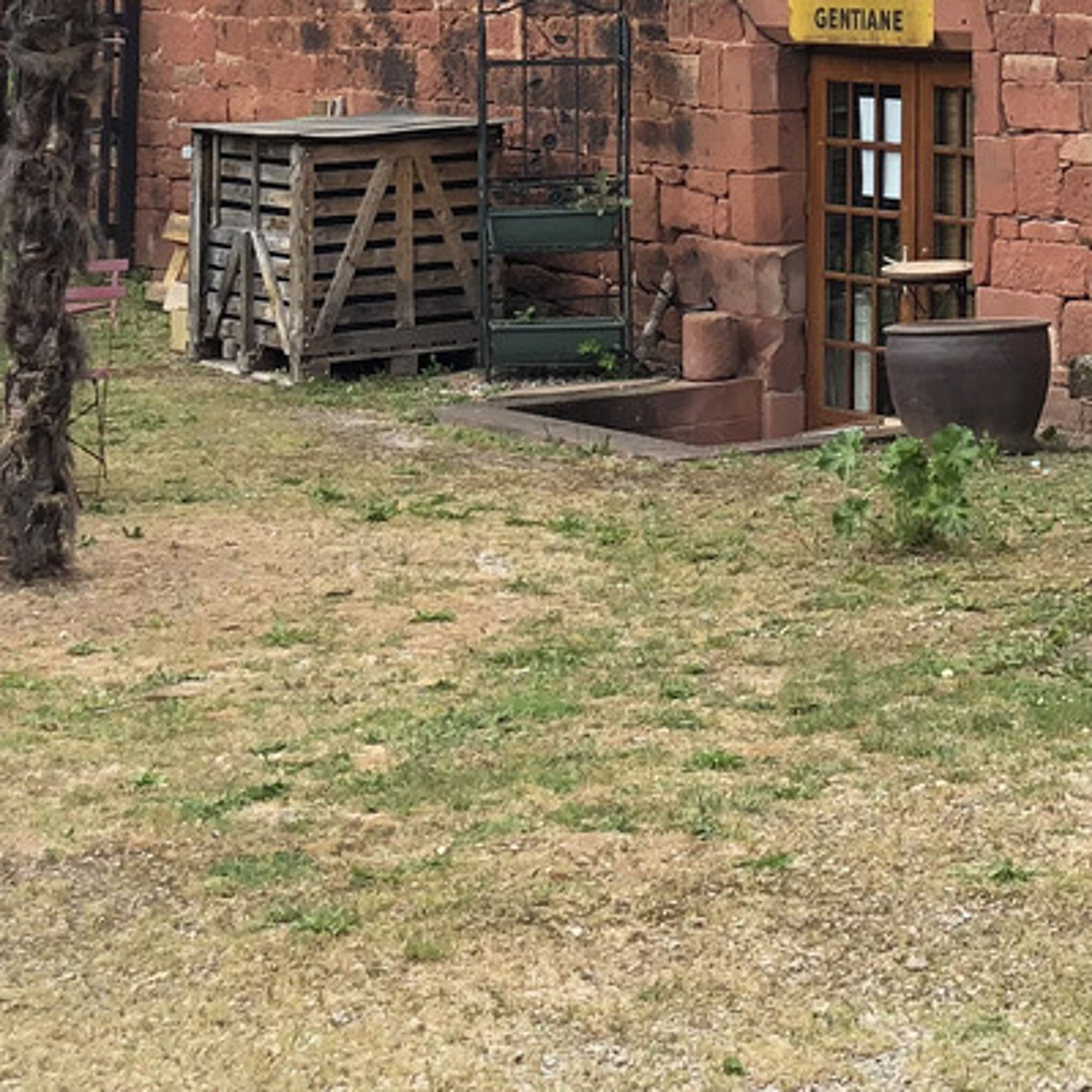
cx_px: 969
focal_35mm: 99
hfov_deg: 17.3
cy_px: -330
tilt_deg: +5.6
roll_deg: +1.2
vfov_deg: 16.6
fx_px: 3533
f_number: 1.8
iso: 20
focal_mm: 4
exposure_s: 1/527
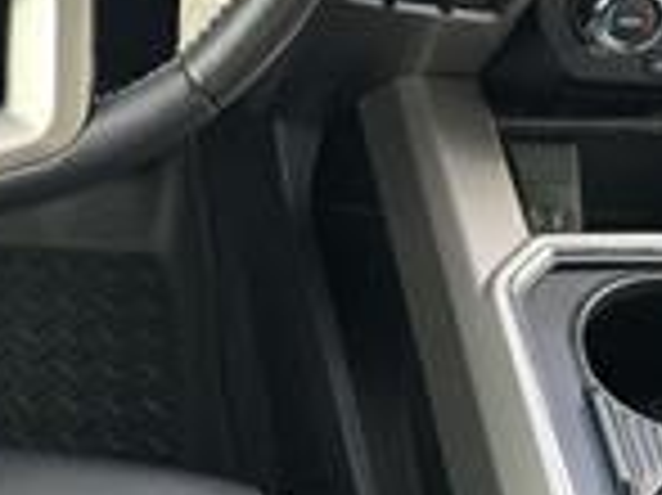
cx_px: 5
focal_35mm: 100
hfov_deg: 19.1
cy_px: 36
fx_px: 1911
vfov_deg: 14.6
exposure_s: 1/182
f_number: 1.7
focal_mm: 6.3
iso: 160
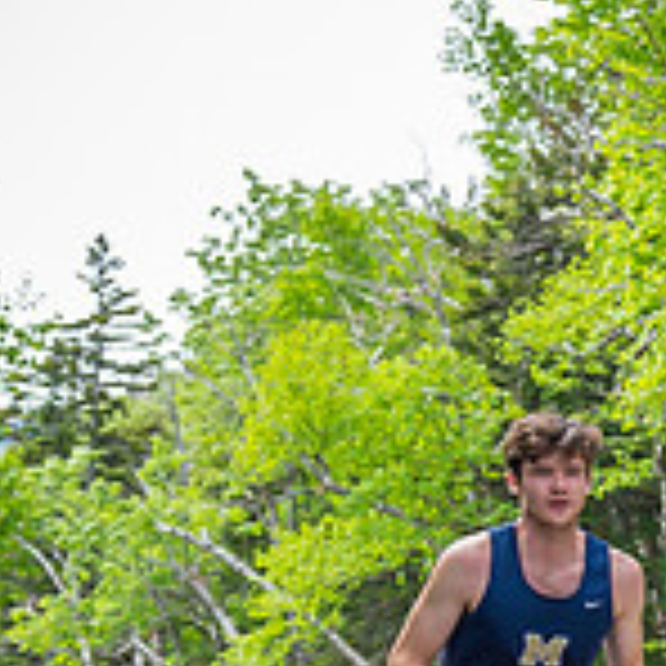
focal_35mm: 147
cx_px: 1437
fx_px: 3200
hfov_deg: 10.6
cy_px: 554
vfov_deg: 11.8
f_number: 5.6
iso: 400
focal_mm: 38
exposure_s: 1/500
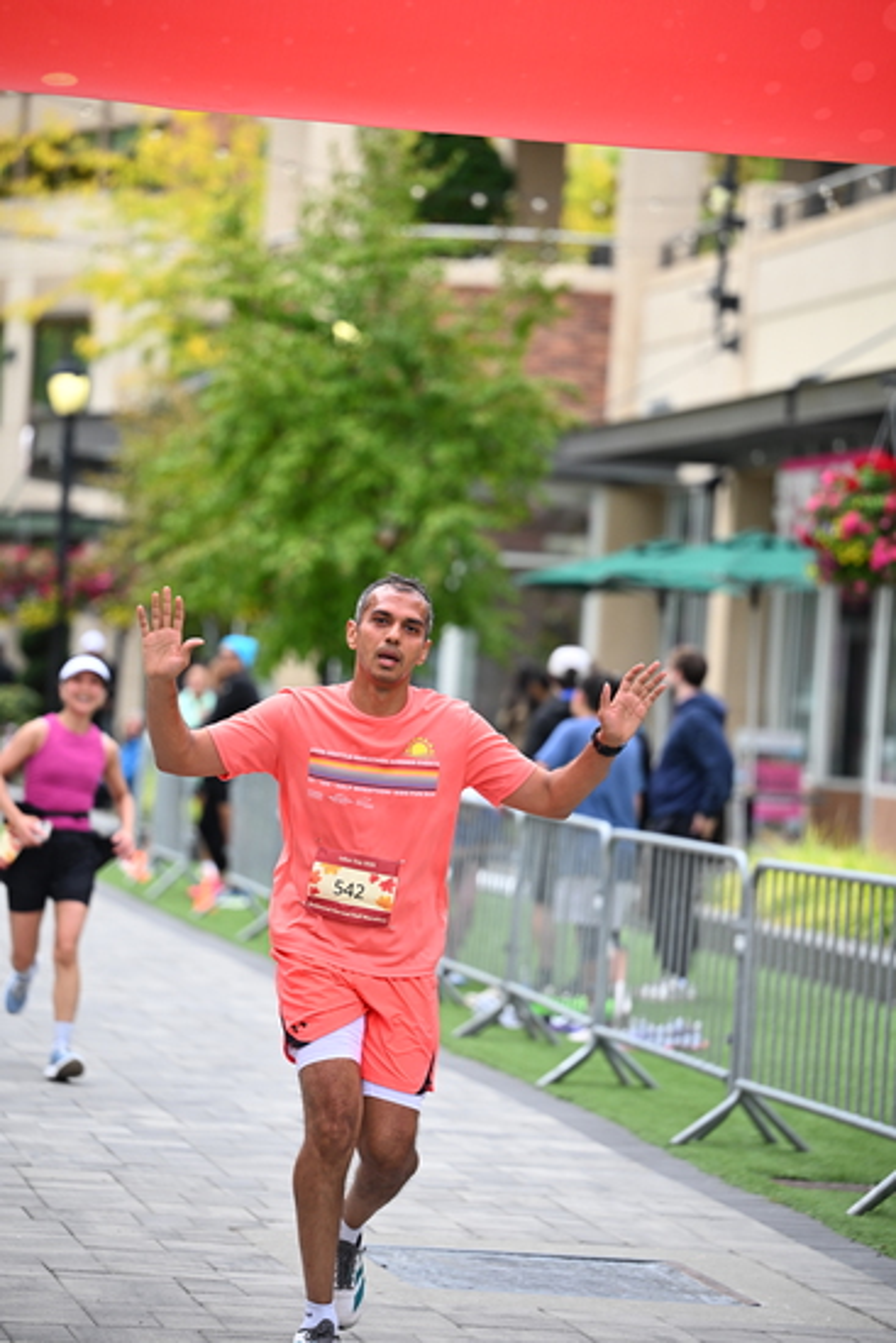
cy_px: 672
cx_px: 448
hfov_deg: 10.2
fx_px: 5036
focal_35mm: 135
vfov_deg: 15.2
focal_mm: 135
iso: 640
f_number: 2.8
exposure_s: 1/2000
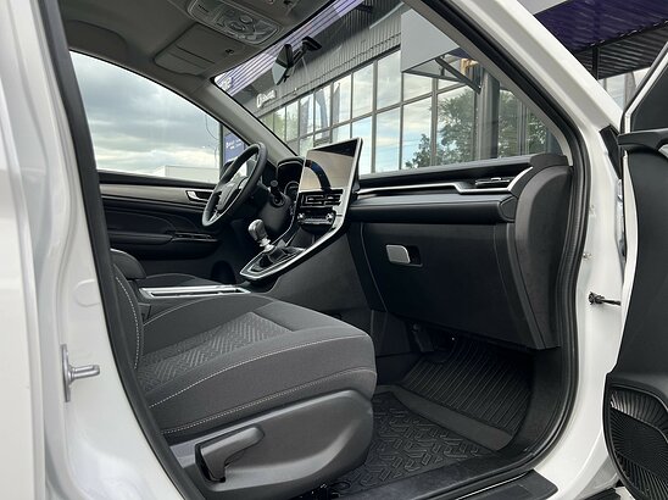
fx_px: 501
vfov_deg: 53.0
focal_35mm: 26
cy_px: 250
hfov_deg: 67.3
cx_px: 334
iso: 50
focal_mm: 5.7
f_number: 1.5
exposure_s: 1/294
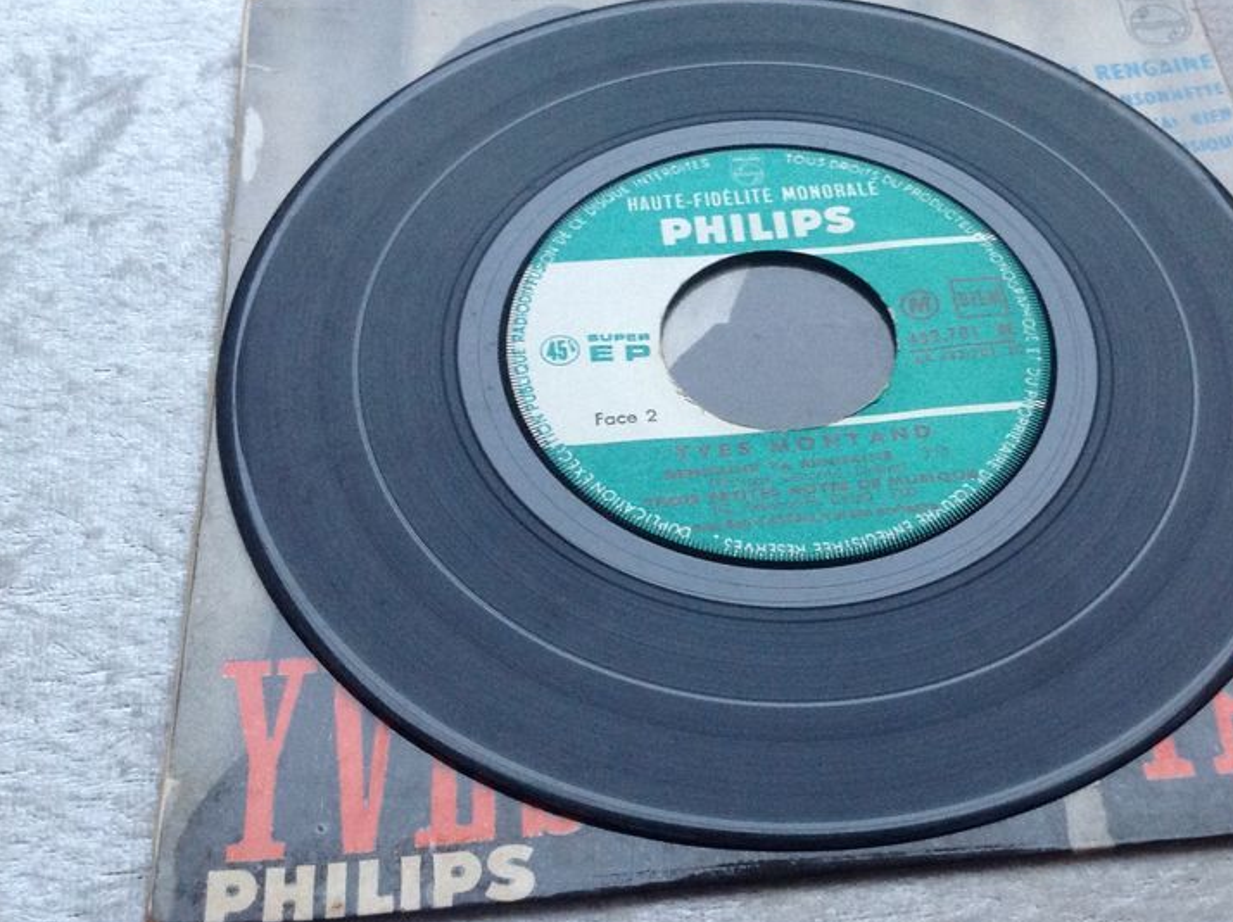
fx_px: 1744
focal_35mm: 49
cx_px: 767
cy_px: 433
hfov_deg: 38.7
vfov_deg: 29.6
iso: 250
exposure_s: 1/15
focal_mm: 4.28
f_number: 2.4
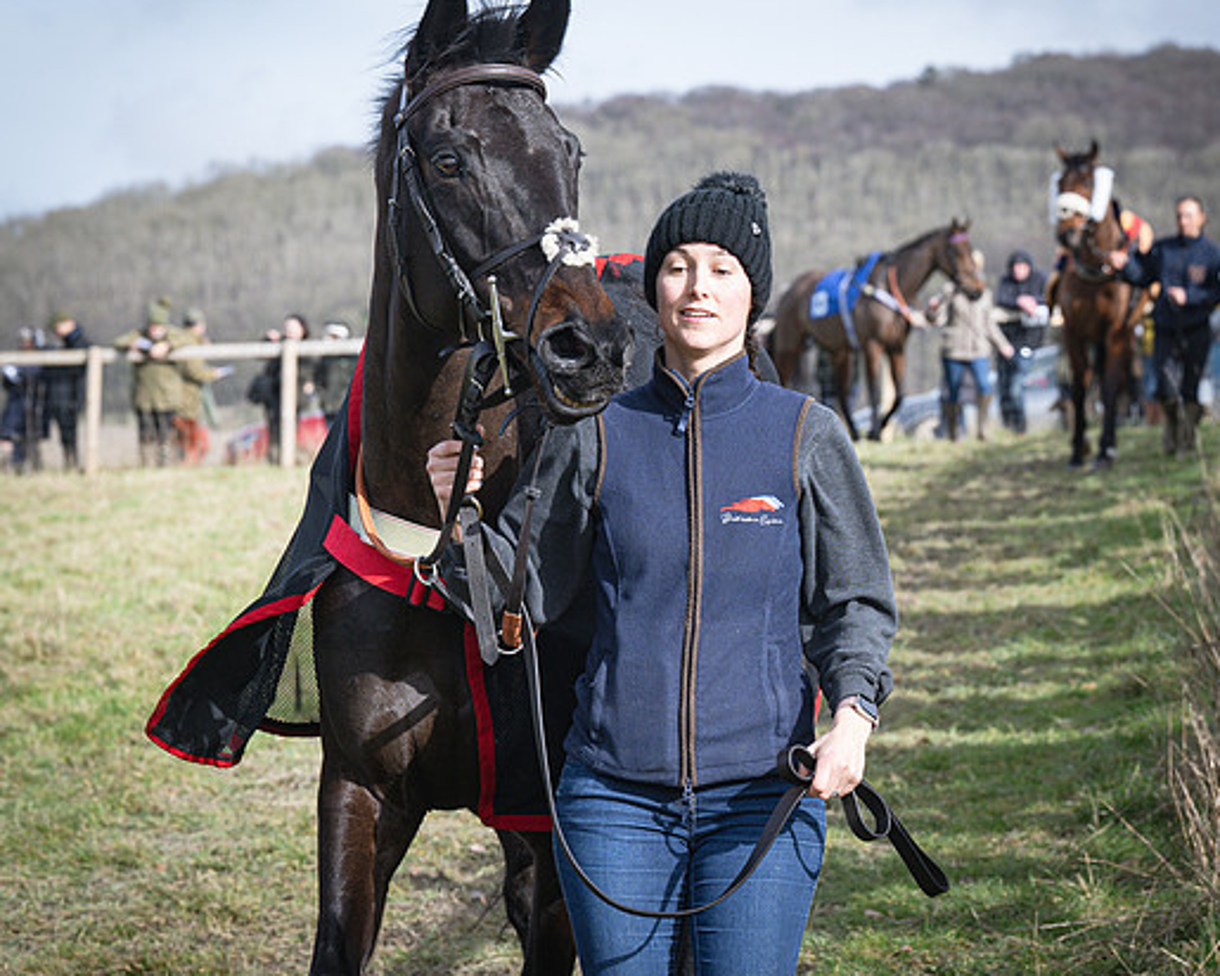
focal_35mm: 149
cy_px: 464
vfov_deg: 10.4
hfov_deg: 12.9
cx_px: 651
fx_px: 5380
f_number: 5.6
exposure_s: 1/1000
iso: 400
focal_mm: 81
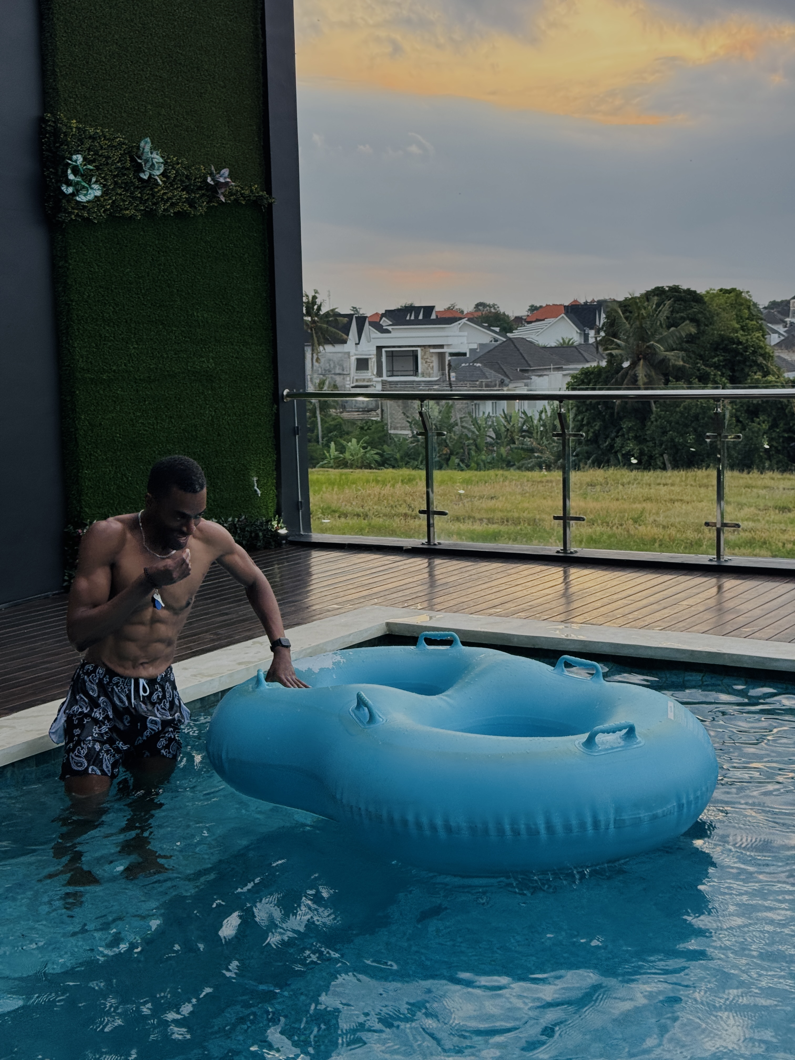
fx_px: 1470
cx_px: 398
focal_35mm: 48
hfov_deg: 30.3
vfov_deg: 39.7
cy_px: 530
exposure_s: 1/172
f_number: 1.78
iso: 64
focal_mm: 6.76
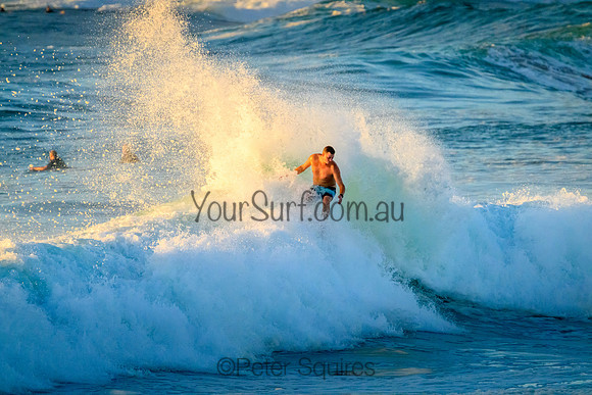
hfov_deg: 2.6
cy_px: 198
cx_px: 296
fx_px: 13158
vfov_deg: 1.7
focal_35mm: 800
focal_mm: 800
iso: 5000
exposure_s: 1/2000
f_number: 11
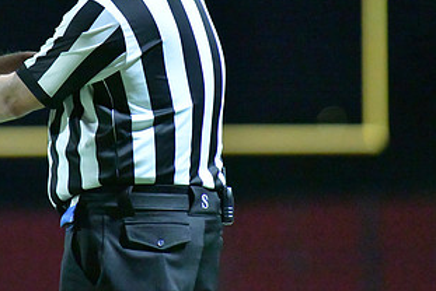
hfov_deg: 3.7
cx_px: 107
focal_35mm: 559
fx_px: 6776
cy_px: 48
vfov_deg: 2.5
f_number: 4
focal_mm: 300
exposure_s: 1/1250
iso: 25600
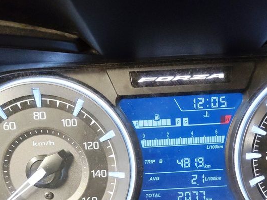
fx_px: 393
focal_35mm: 51
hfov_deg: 37.4
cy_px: 187
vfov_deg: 27.3
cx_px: 154
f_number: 1.9
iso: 2500
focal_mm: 6.12
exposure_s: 1/50
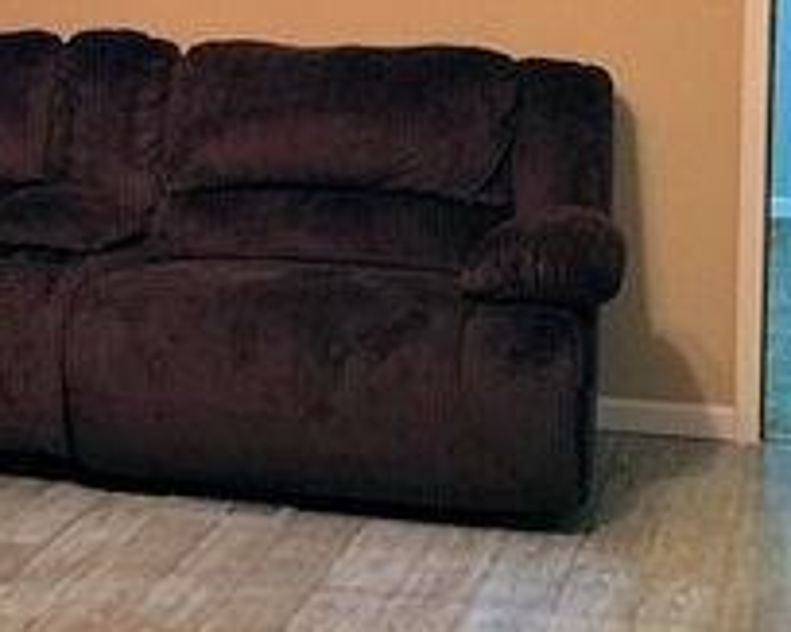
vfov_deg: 17.0
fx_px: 2083
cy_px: 81
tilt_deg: -5.0
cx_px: 206
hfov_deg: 21.3
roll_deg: -0.5
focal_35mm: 89
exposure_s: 1/4
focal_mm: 4.15
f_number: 2.2
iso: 64
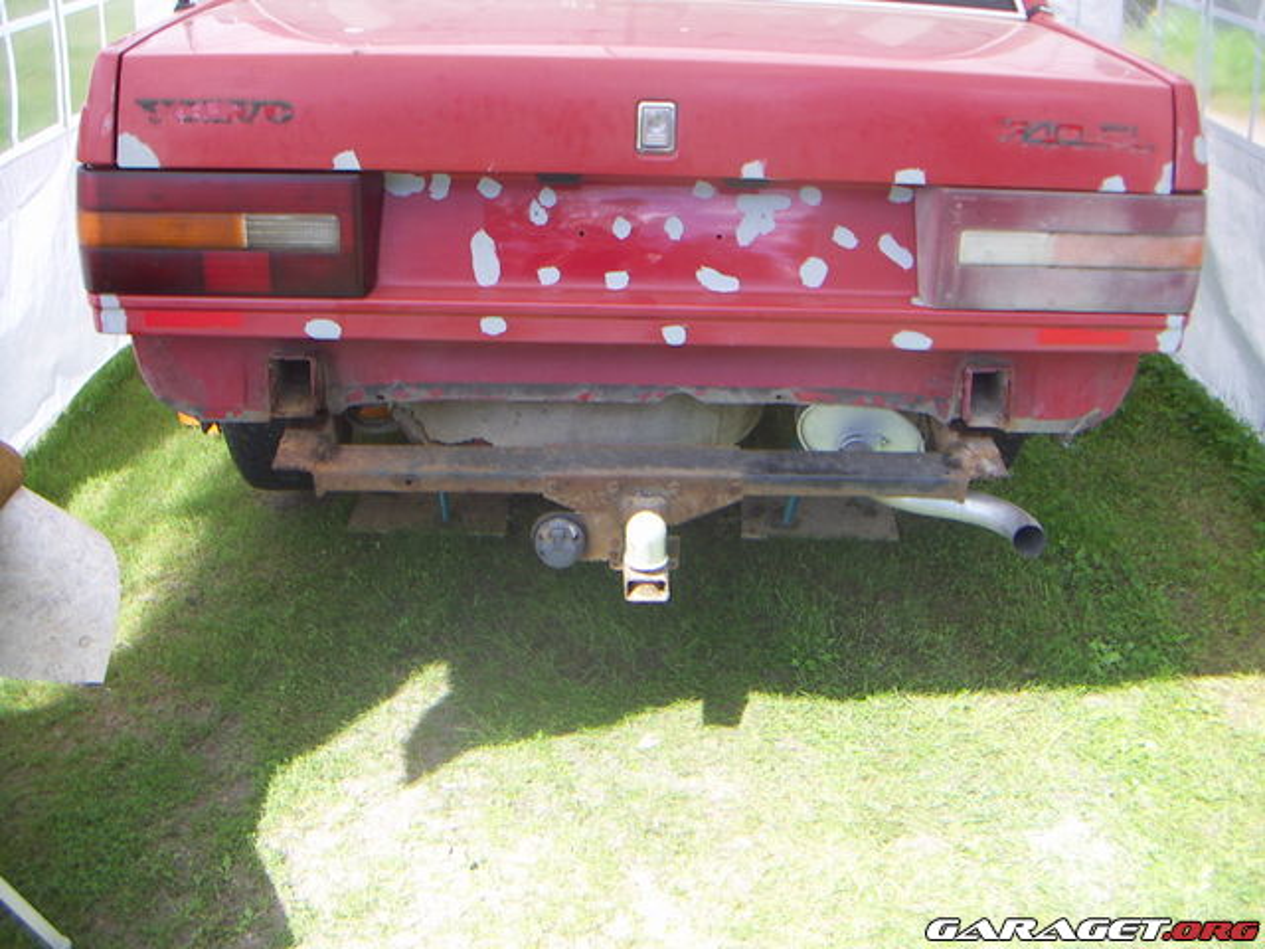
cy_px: 474
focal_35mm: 36
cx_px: 632
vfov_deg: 39.7
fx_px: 1316
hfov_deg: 51.4
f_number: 2.8
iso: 50
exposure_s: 1/250
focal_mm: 4.7
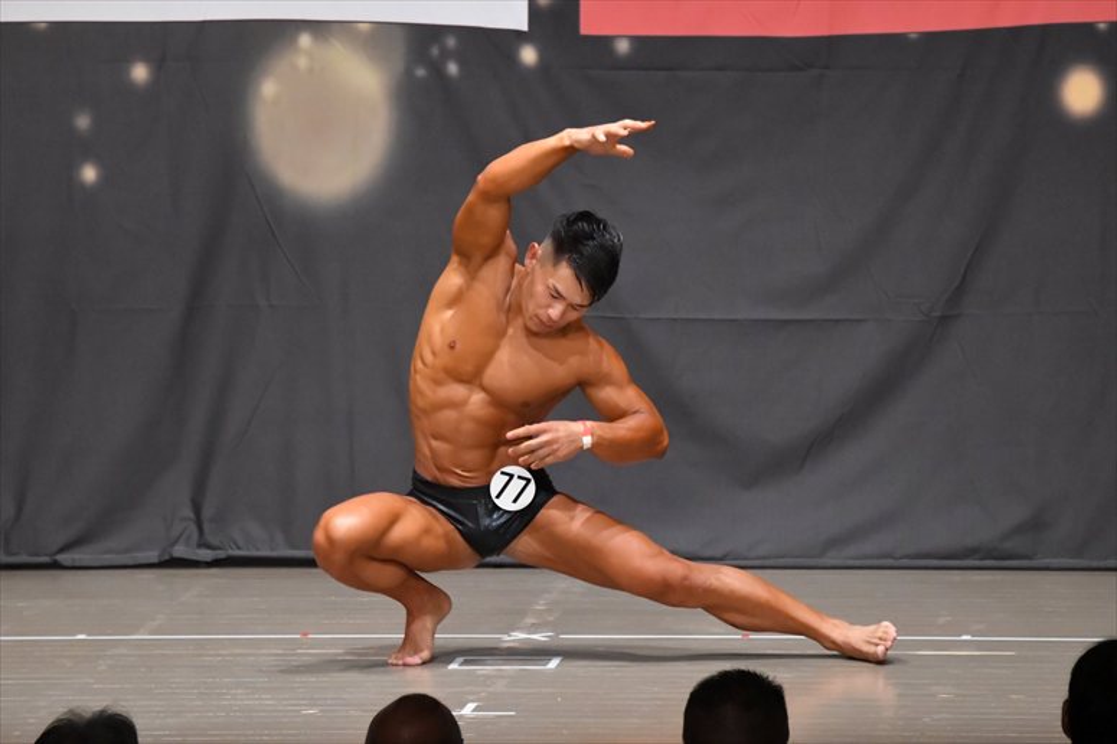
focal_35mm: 270
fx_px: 8374
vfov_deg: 5.1
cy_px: 372
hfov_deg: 7.6
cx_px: 558
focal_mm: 180
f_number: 5.6
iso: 8000
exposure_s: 1/400
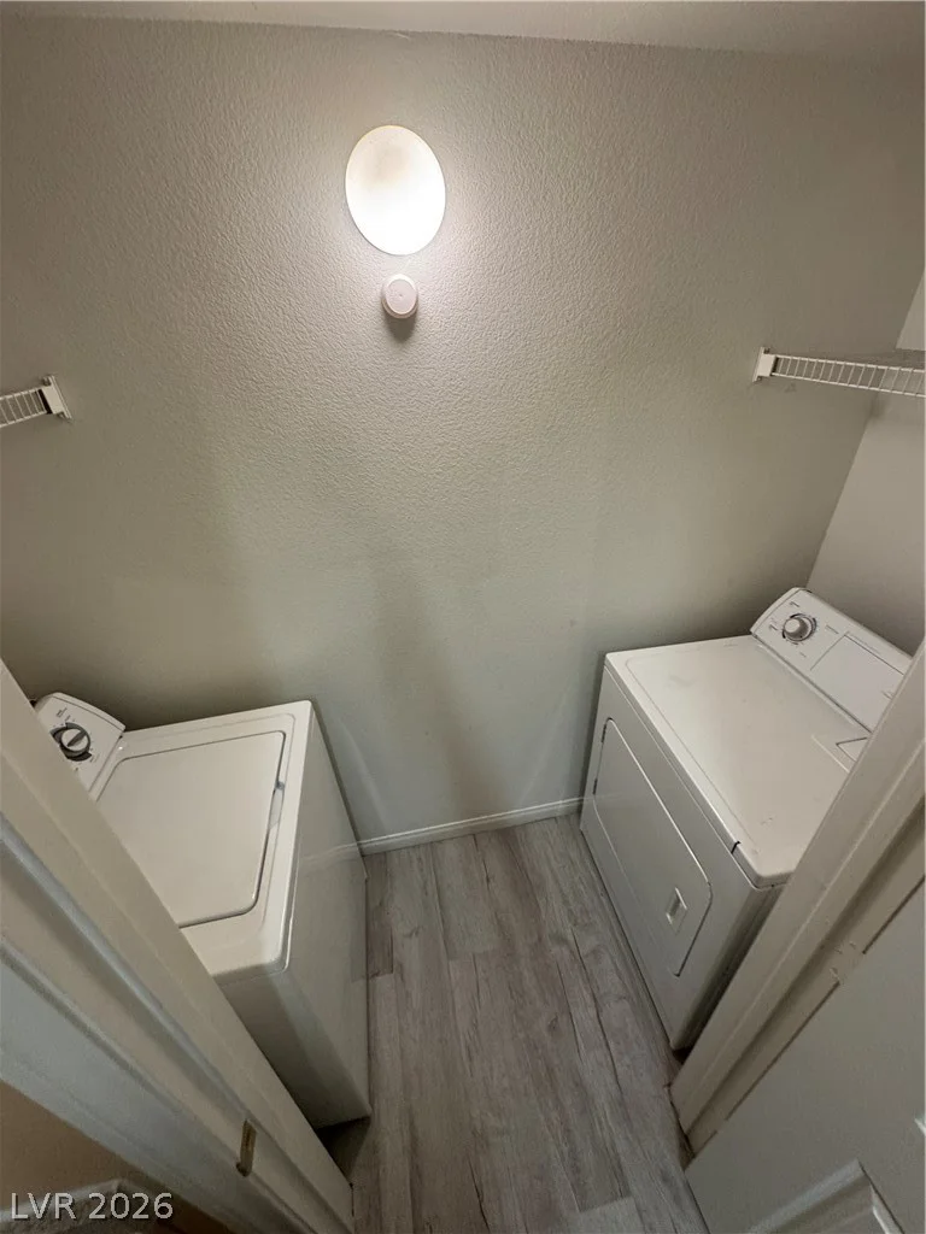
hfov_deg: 85.7
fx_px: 499
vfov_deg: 102.1
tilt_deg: -30.7
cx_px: 463
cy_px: 617
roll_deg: +4.3
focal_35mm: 14
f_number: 2.2
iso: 200
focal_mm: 2.22
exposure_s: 1/60
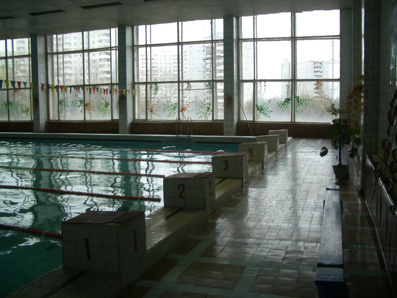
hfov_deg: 52.6
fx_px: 401
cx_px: 198
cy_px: 149
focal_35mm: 35
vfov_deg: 40.7
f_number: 2.6
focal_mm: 5.8
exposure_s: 1/100
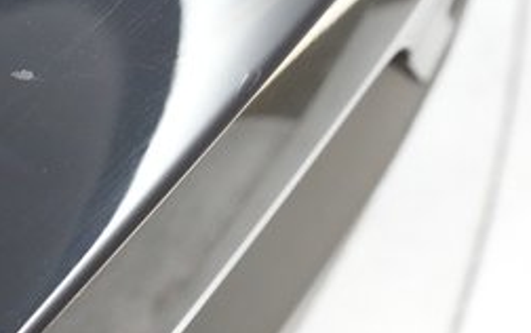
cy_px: 166
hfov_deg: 32.8
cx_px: 196
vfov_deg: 21.0
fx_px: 898
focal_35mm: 62
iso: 10000
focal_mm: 24
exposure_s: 1/200
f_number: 5
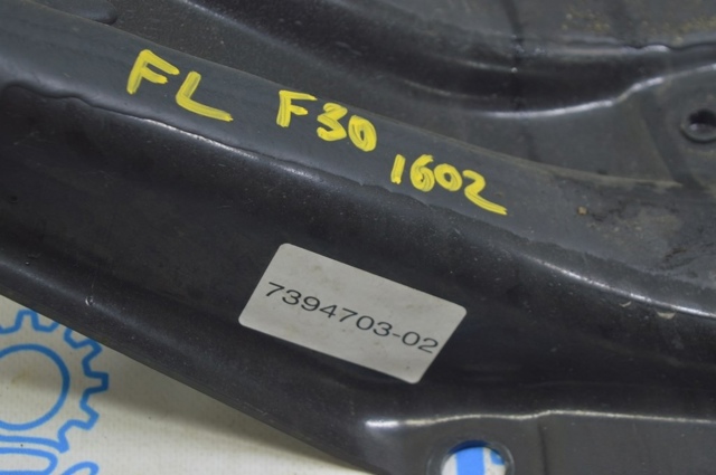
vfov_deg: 16.5
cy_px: 238
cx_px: 358
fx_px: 1639
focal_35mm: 82
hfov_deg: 24.6
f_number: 5.6
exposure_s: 1/20
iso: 400
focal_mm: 55
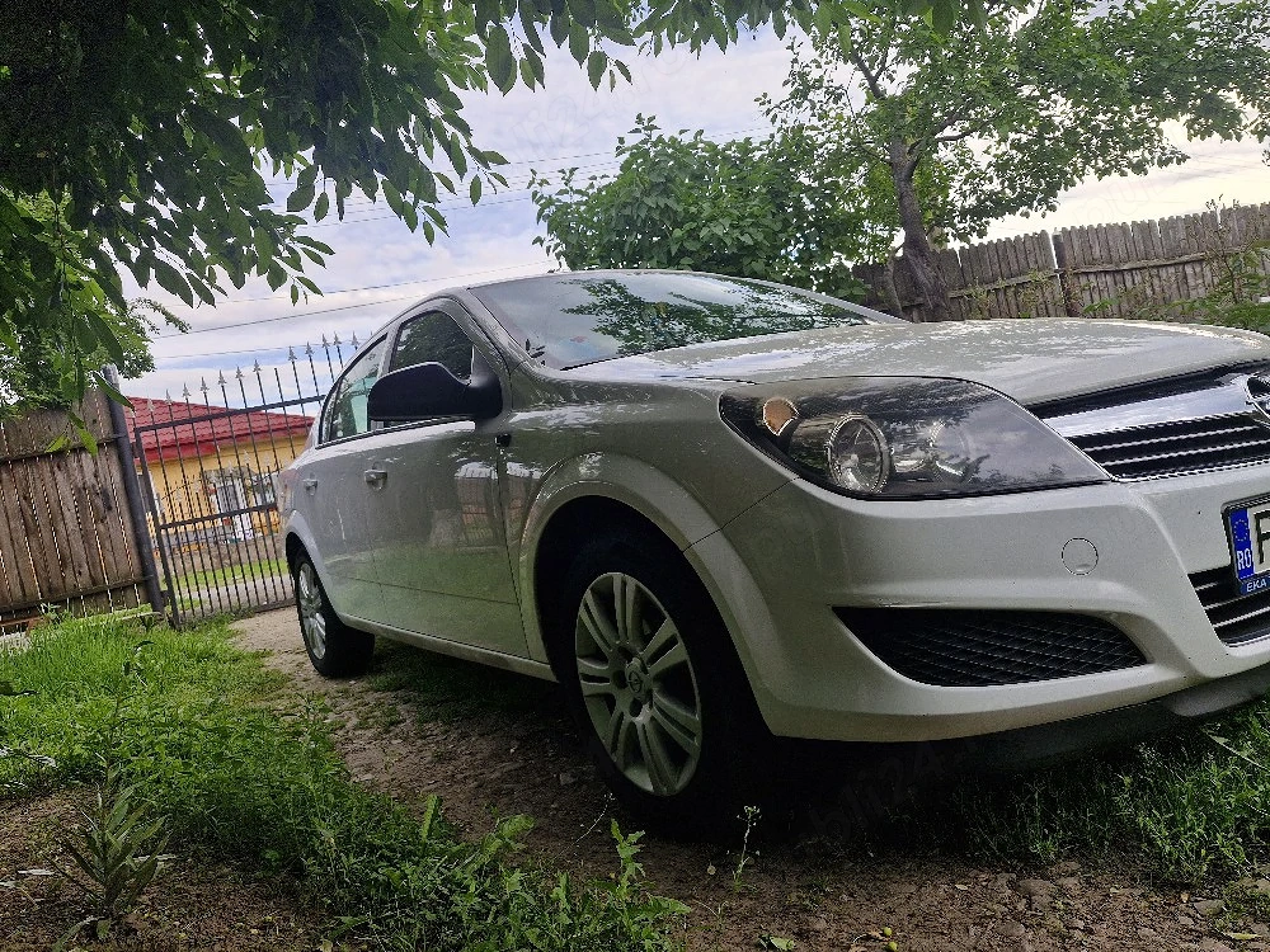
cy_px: 476
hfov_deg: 73.9
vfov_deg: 58.9
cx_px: 635
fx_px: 844
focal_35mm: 23
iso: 50
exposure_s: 1/400
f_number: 1.8
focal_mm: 5.54
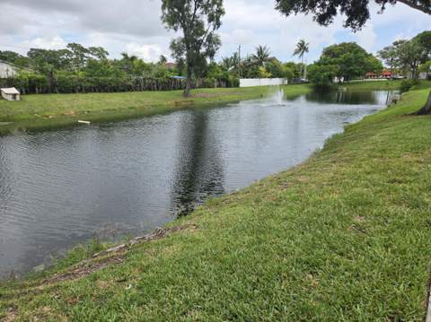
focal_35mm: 23
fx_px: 286
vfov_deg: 58.8
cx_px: 216
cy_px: 161
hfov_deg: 74.0
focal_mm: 5.4
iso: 80
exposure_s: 1/2866
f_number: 1.8
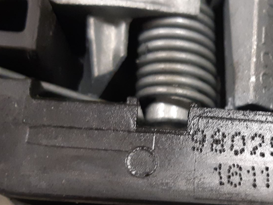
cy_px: 162
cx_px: 250
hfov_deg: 36.9
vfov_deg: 29.6
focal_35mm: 48
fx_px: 379
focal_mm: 3.93
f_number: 1.7
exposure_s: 1/40
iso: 250
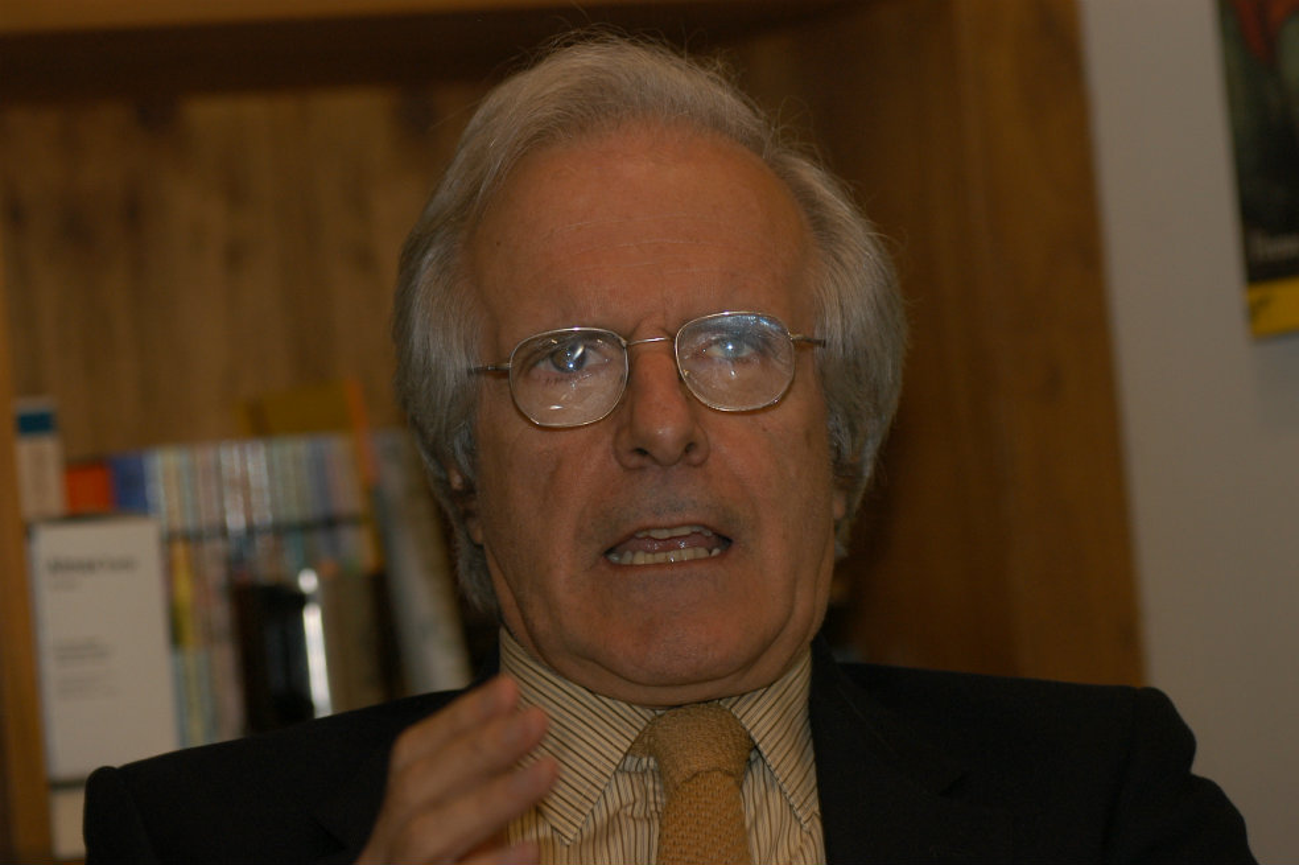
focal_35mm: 138
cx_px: 650
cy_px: 432
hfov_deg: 14.9
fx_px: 4977
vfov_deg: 9.9
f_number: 3.5
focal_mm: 92
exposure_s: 1/100
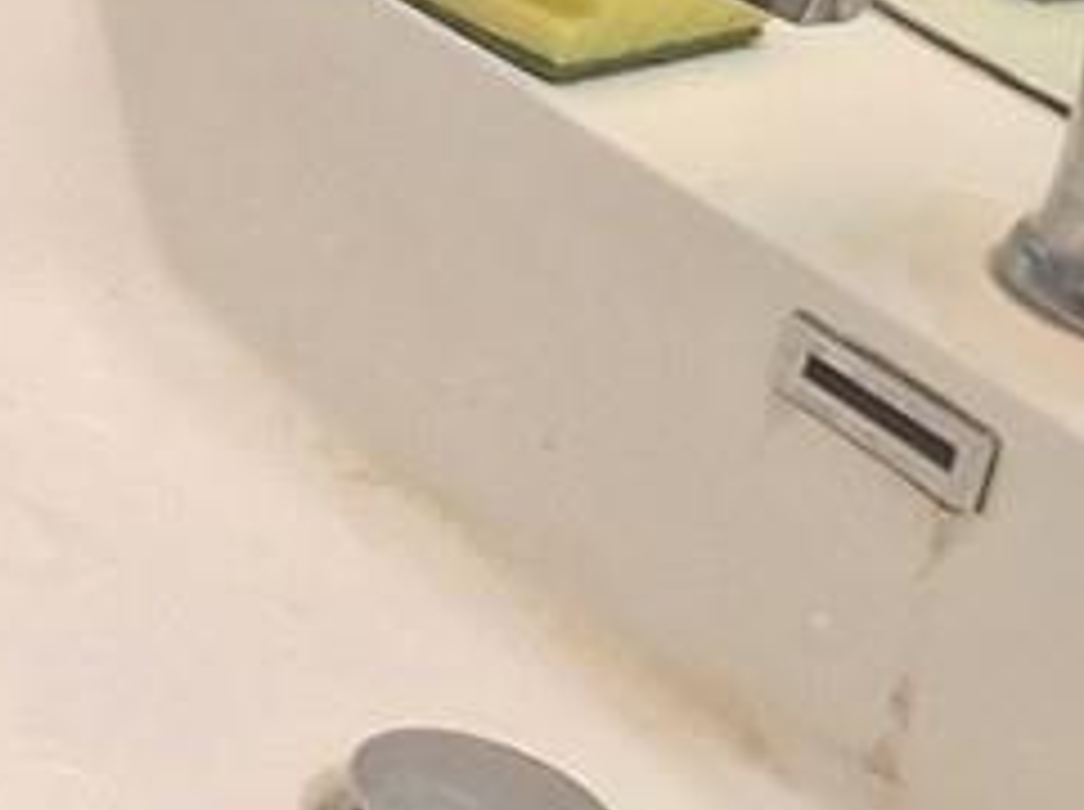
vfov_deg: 8.8
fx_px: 4784
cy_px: -1098
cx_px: -2366
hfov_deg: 9.5
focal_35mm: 153
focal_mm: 5.54
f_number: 1.8
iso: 50
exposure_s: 1/40
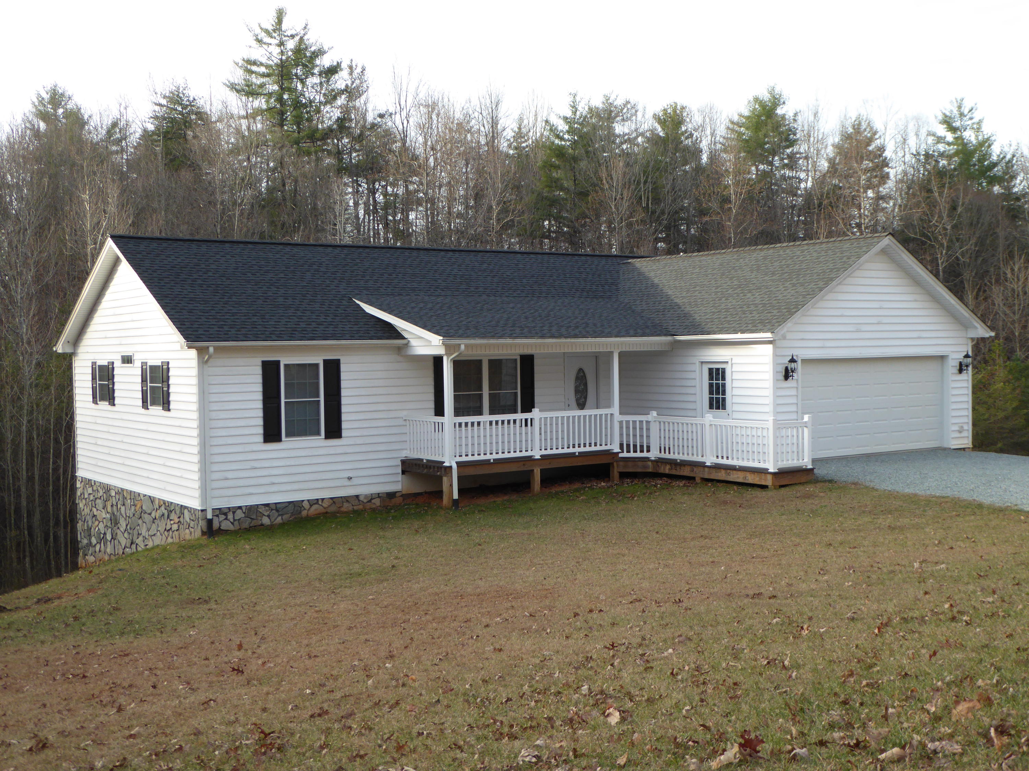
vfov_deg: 34.3
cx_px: 514
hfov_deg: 44.8
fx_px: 1248
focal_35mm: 42
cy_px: 386
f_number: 3.8
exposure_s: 1/125
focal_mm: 7.2
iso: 100
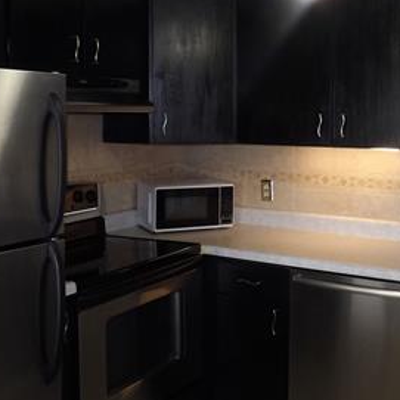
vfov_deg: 33.7
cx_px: 311
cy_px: 126
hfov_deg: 33.2
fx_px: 654
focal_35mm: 50
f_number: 3.2
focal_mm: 4.3
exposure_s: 1/31
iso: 200
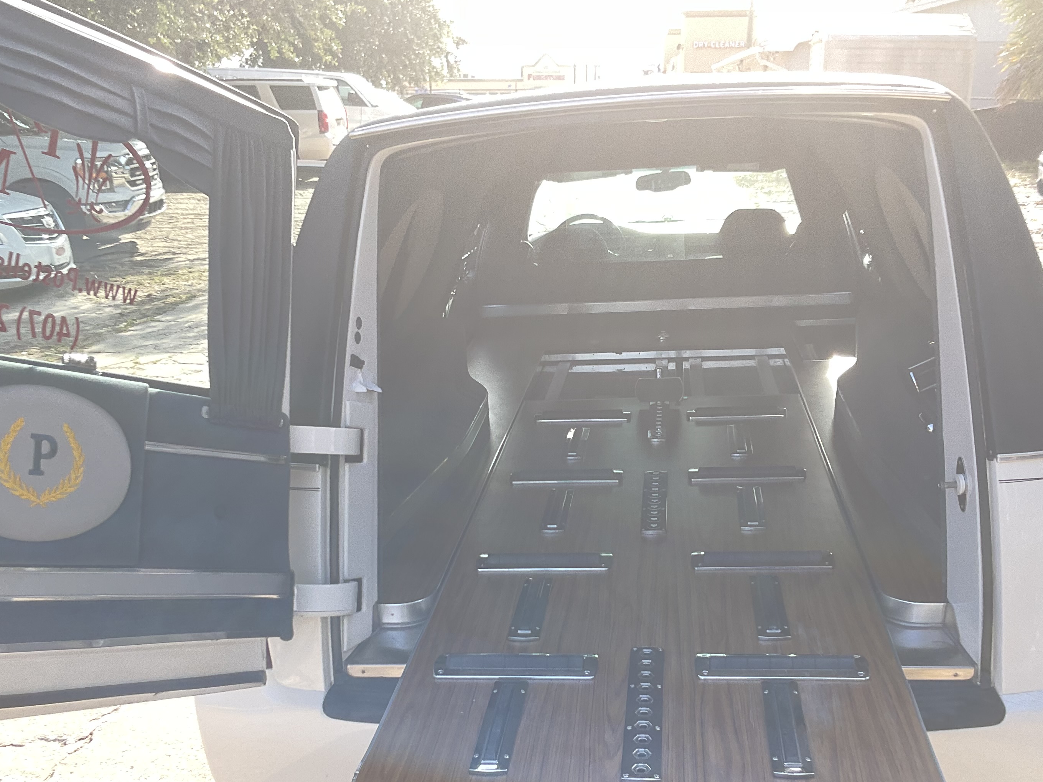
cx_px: 525
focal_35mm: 43
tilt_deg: -18.8
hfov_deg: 43.9
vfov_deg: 33.4
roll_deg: +0.3
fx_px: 1296
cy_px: 501
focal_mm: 3
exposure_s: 1/122
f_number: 1.8
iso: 25
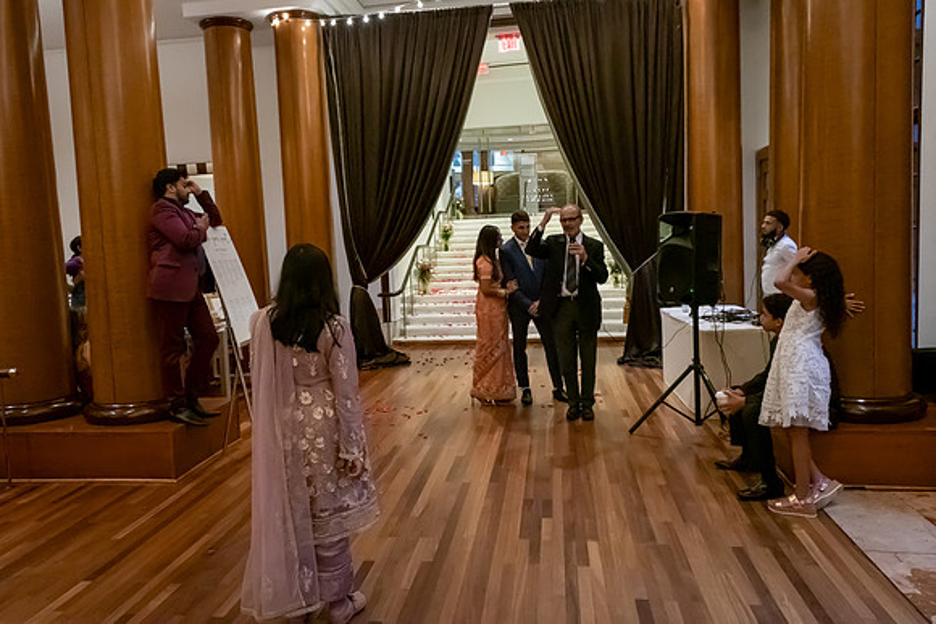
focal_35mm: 27
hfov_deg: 68.0
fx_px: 694
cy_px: 298
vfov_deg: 48.5
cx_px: 447
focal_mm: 17
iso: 10000
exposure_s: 1/100
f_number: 6.3
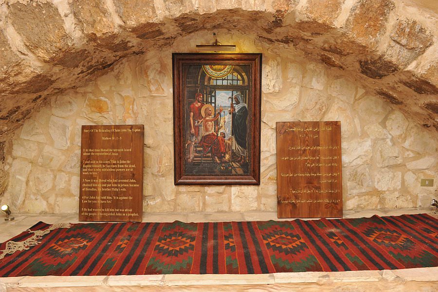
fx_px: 389
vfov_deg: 41.1
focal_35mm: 32
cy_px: 146
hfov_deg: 58.7
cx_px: 219
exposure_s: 1/100
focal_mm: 32
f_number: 7.1
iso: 2800
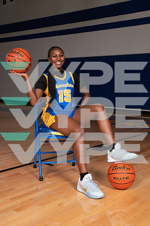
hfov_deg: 29.2
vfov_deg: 42.7
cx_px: 75
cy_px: 113
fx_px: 287
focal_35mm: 46
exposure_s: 1/320
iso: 500
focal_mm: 46
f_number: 7.1
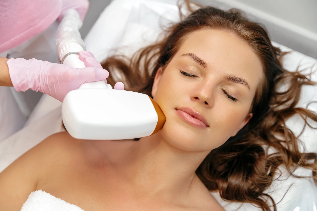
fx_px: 440
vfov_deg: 27.0
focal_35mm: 50
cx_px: 158
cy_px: 106
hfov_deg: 39.6
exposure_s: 1/160
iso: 400
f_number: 2.8
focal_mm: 50
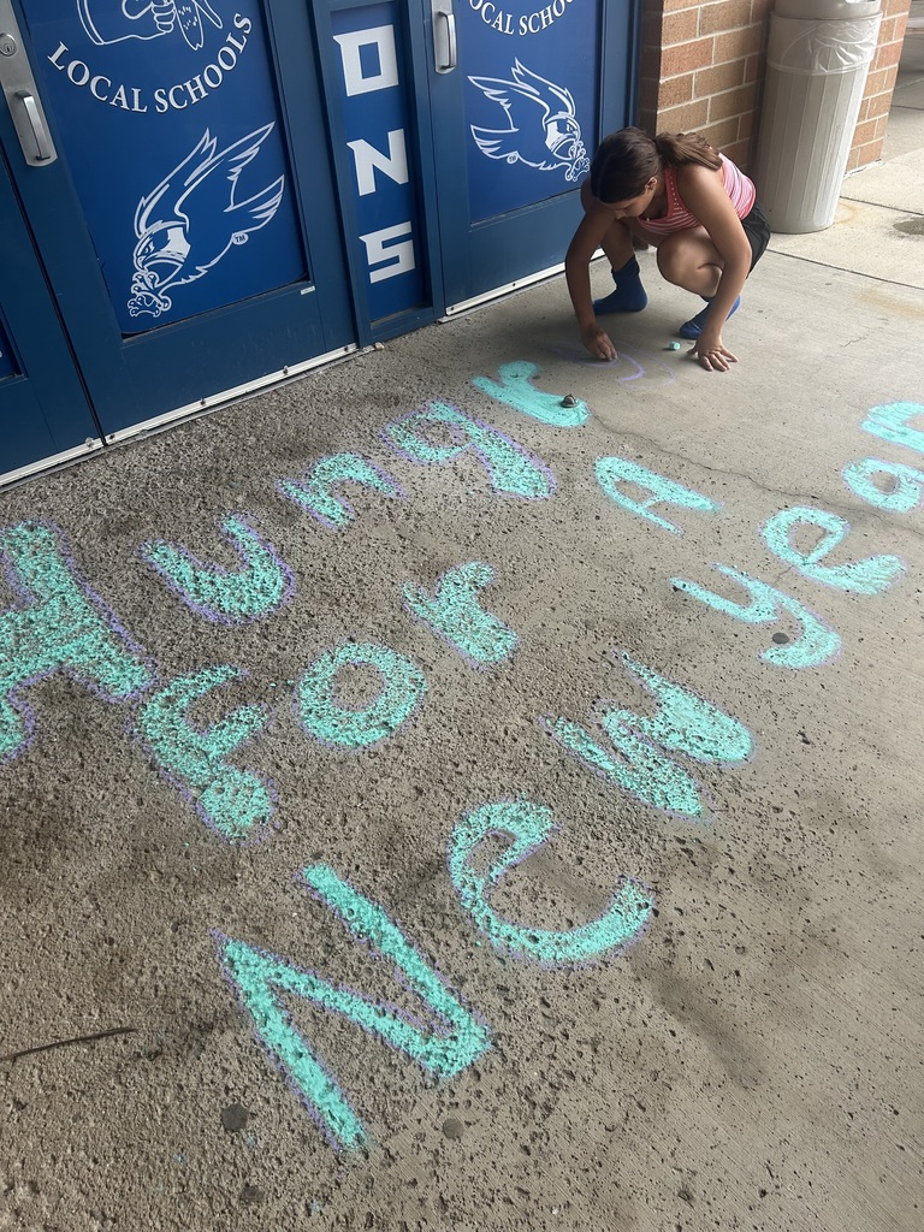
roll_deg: +4.3
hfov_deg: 53.1
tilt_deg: -37.8
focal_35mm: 26
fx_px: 925
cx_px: 462
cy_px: 616
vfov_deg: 67.3
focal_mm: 5.7
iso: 80
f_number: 1.5
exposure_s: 1/121
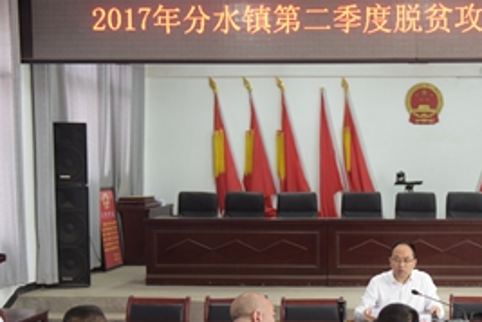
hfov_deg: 32.2
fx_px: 803
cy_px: 224
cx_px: 404
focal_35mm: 60
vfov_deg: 22.5
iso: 800
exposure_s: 1/40
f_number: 3.2
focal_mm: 32
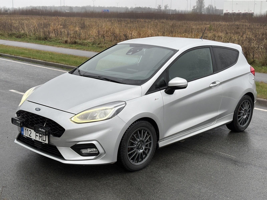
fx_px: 401
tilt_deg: -11.5
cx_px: 134
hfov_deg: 36.8
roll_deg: -0.2
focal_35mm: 52
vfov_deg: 28.0
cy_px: 100
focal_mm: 5.96
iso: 80
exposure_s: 1/51
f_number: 1.6
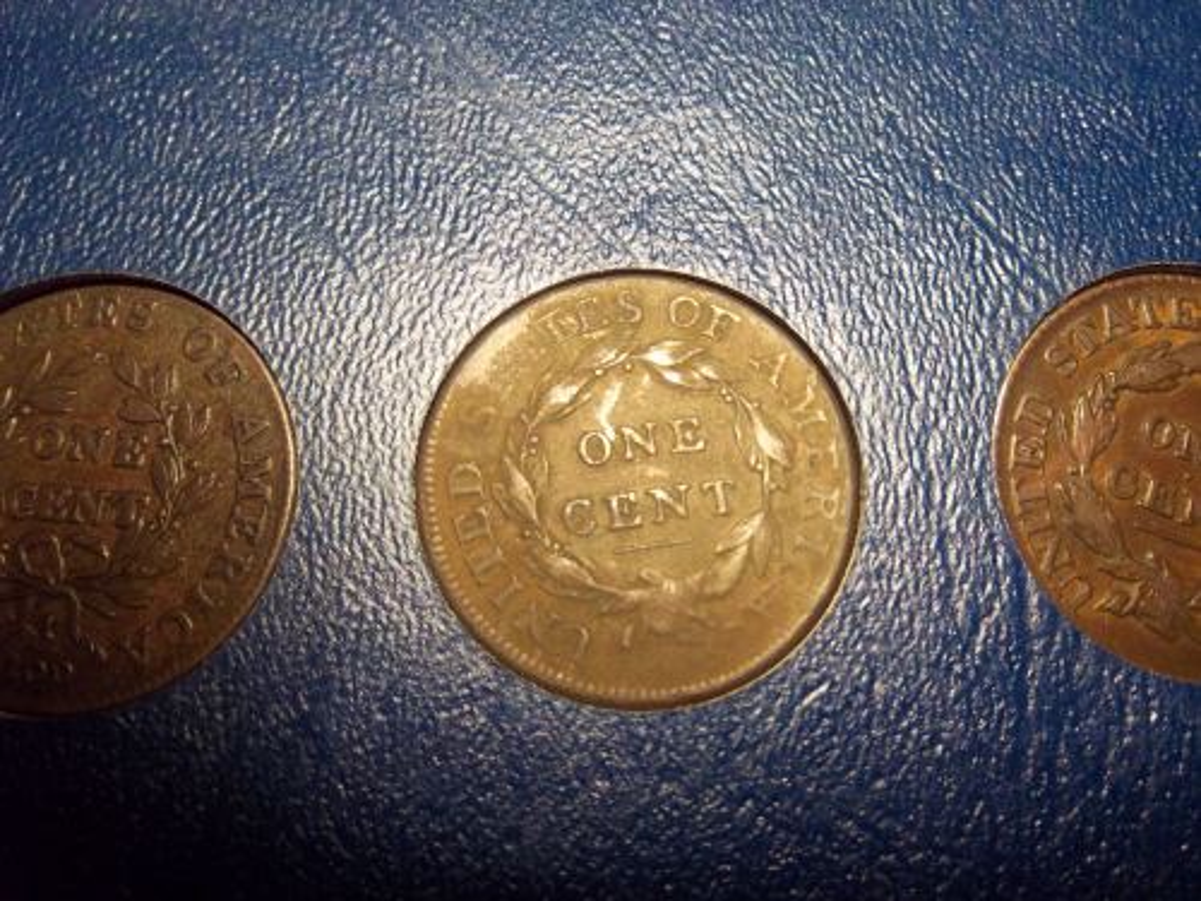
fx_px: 971
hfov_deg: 63.4
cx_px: 600
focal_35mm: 28
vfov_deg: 49.7
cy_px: 450
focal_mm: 5.05
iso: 160
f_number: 3.5
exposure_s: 1/25
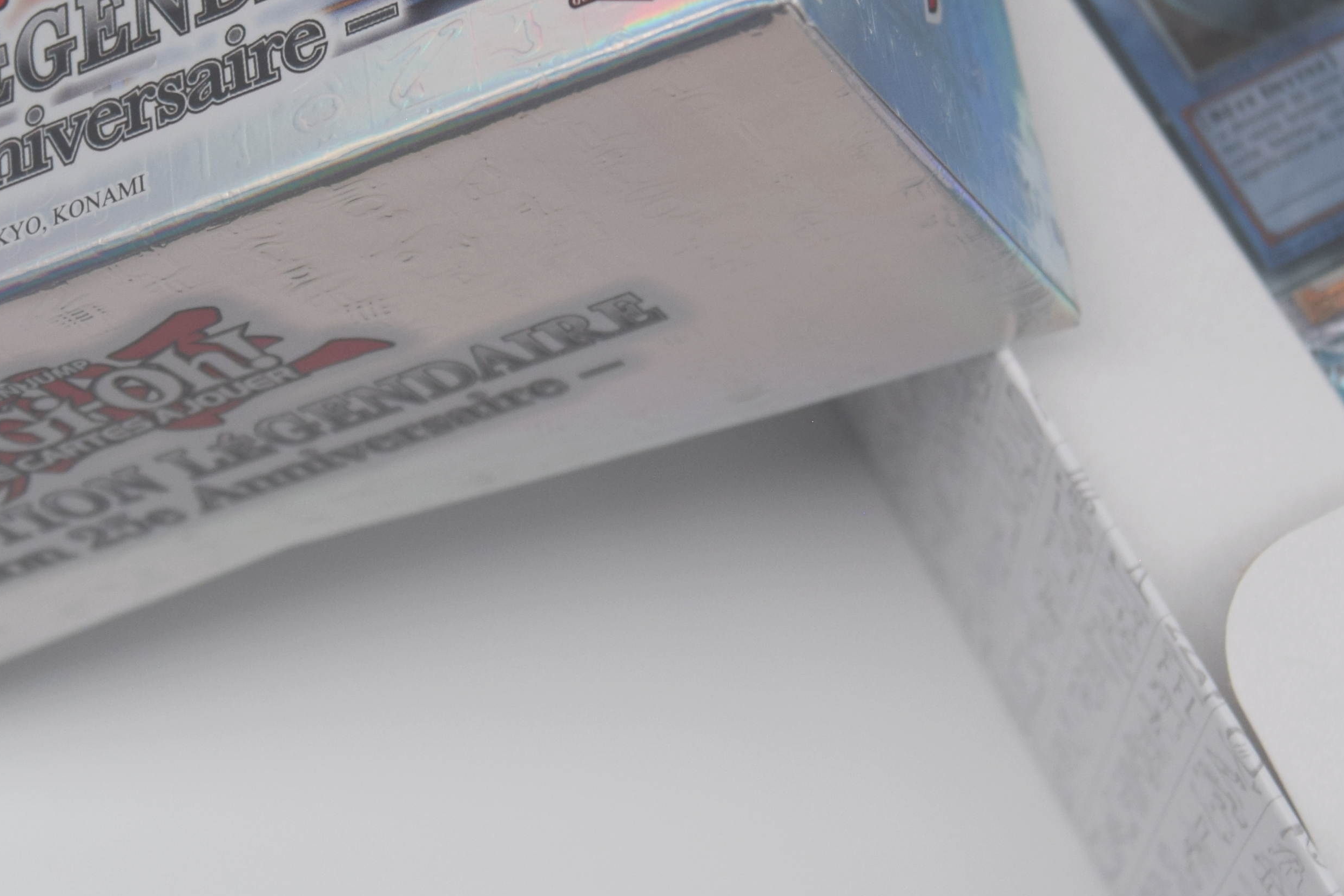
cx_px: 705
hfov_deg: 24.4
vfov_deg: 16.2
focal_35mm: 83
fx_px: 3106
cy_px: 107
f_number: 4.5
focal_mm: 23
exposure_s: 1/80
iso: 400
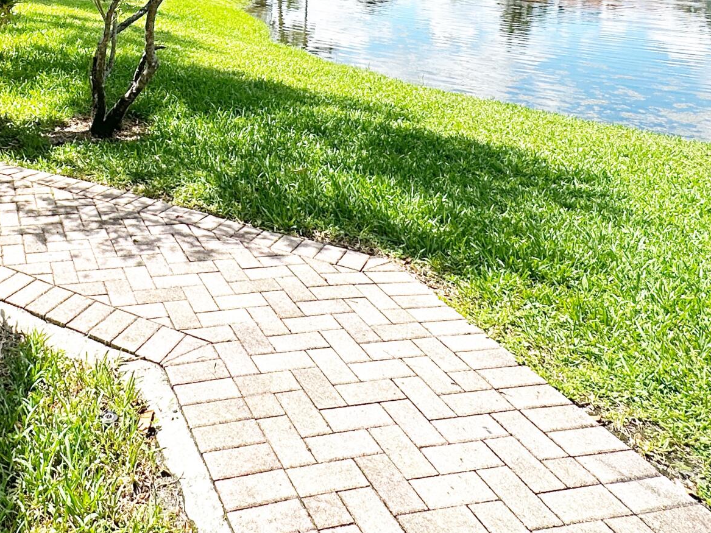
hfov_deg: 47.4
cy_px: -47
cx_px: 103
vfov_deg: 34.5
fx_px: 739
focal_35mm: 36
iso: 40
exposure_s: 1/1159
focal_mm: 2.22
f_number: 2.2
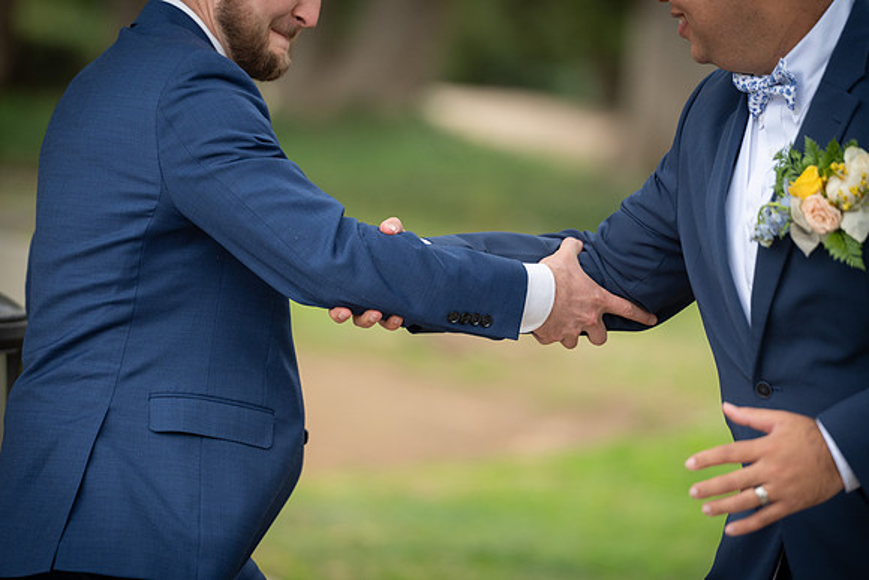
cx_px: 434
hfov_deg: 10.3
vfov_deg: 6.9
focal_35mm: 200
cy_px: 290
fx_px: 4829
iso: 640
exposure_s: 1/640
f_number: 2.8
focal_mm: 200
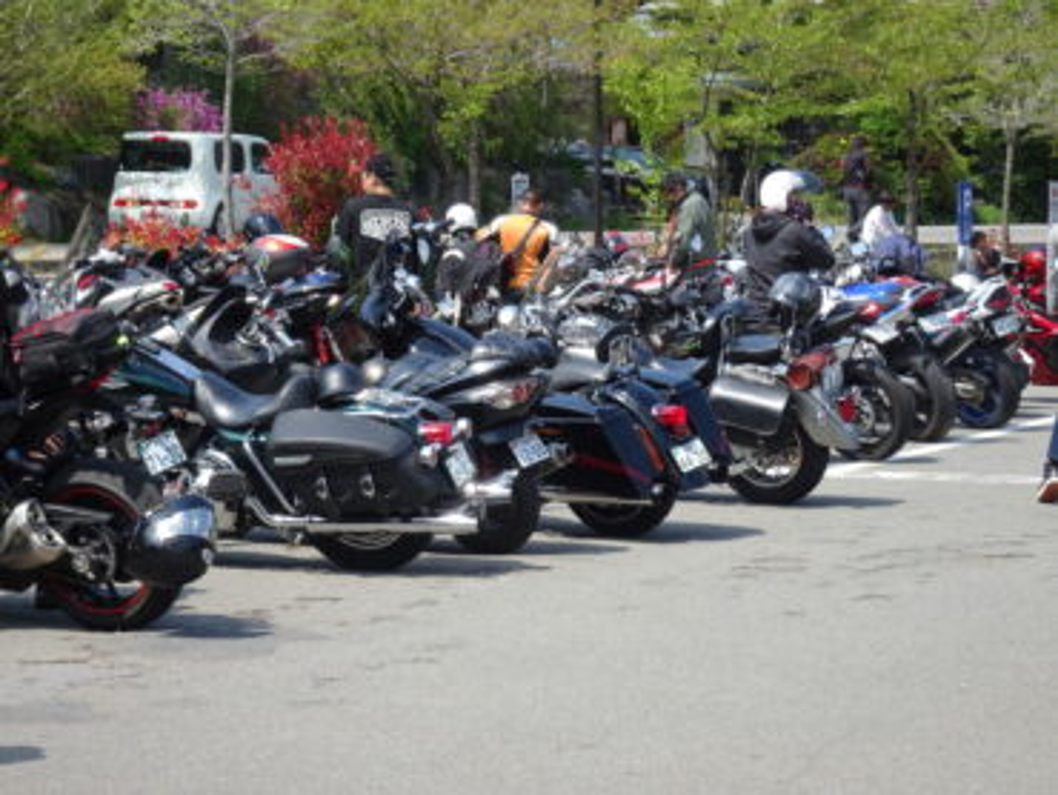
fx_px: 3517
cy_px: 398
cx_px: 529
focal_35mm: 115
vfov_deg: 12.9
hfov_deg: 17.1
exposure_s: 1/250
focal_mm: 19.68
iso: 80
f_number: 5.6
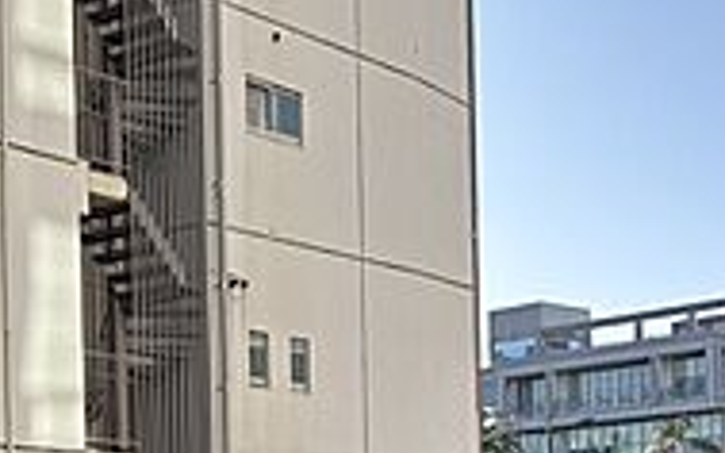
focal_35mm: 83
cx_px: 161
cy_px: 595
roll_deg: +0.9
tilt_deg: +2.3
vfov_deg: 15.0
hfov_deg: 24.6
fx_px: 1639
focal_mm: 5.96
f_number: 1.6
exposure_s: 1/1092
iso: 50
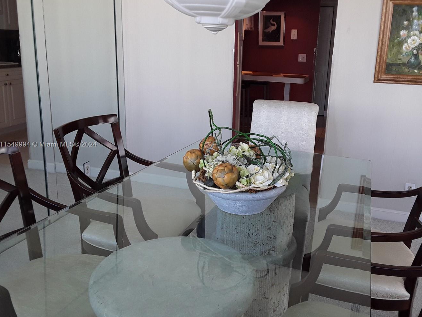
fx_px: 402
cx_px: 251
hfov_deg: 55.0
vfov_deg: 42.9
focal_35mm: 33
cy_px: 145
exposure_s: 1/60
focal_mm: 2.91
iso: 50
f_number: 1.9
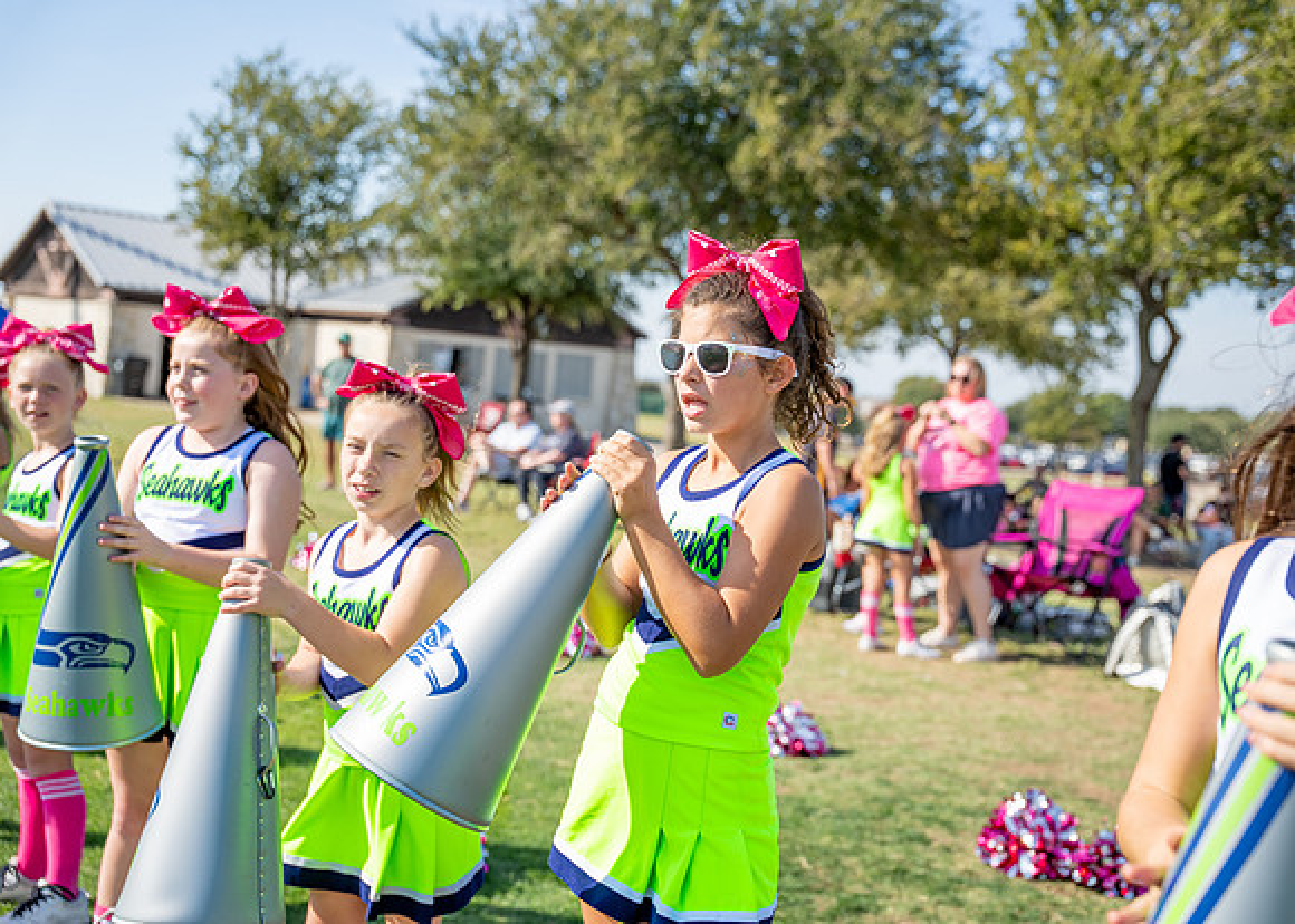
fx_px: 1649
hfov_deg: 42.9
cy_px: 462
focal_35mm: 45
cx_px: 648
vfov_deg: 31.3
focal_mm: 42.8
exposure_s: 1/1250
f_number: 2.8
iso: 100
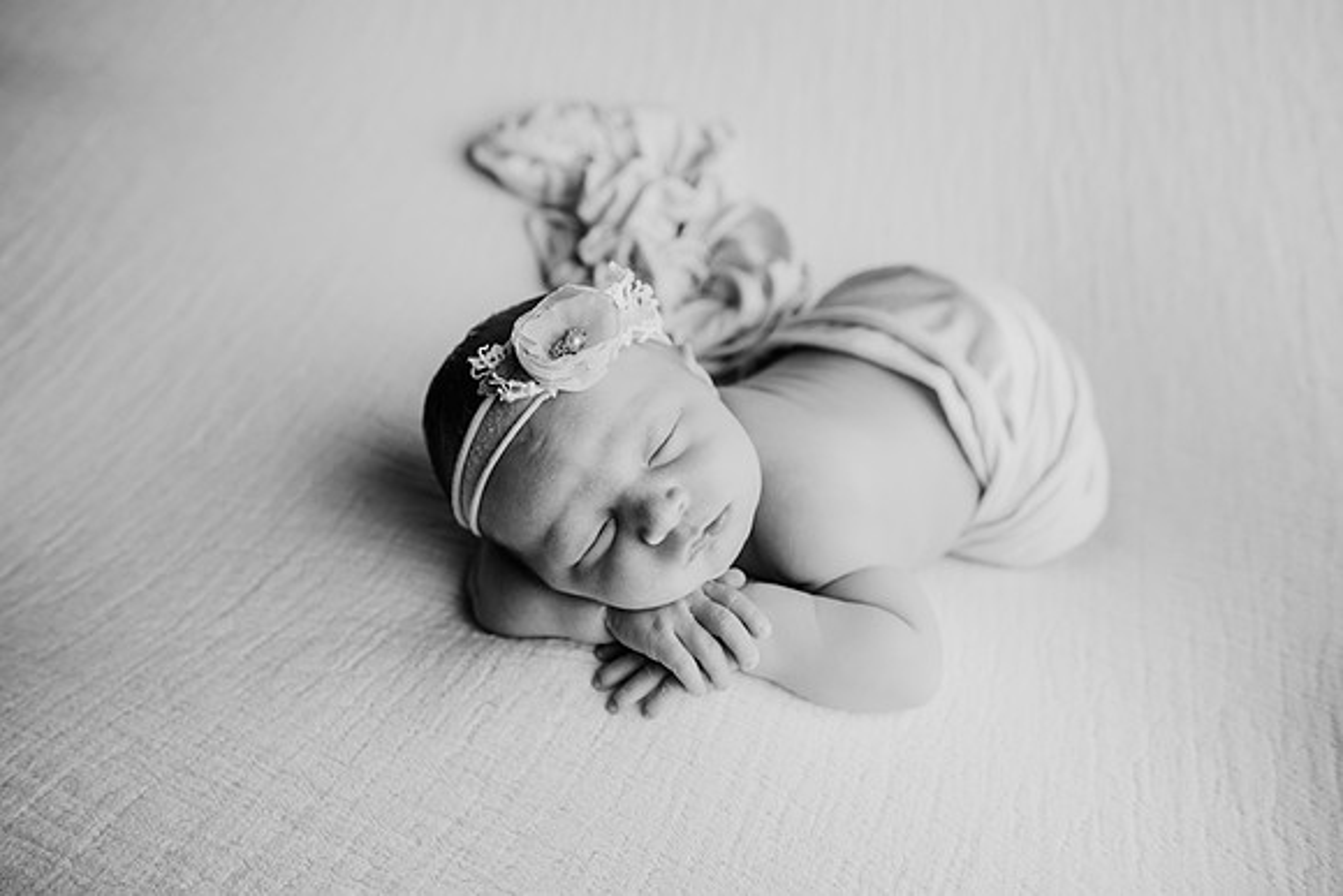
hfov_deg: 73.7
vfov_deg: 53.2
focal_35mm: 24
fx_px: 896
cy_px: 448
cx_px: 672
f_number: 3.2
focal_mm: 24
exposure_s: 1/160
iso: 100
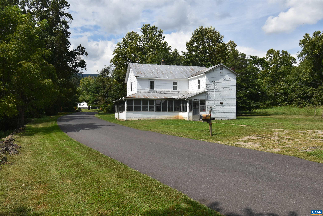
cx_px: 162
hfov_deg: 61.9
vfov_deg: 43.6
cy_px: 108
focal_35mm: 30
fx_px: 269
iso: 100
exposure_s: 1/320
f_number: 9
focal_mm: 20
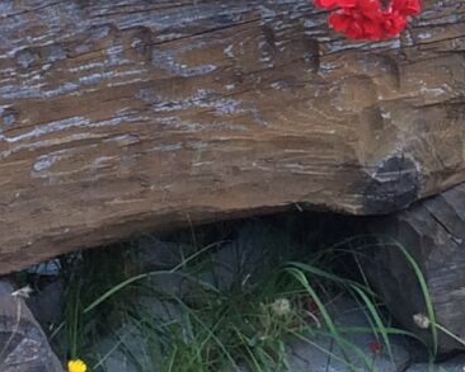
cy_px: 121
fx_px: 2726
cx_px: 751
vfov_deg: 7.8
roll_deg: -1.1
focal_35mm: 198
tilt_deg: -24.1
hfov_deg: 9.4
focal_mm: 4.15
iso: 32
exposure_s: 1/50
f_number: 2.2
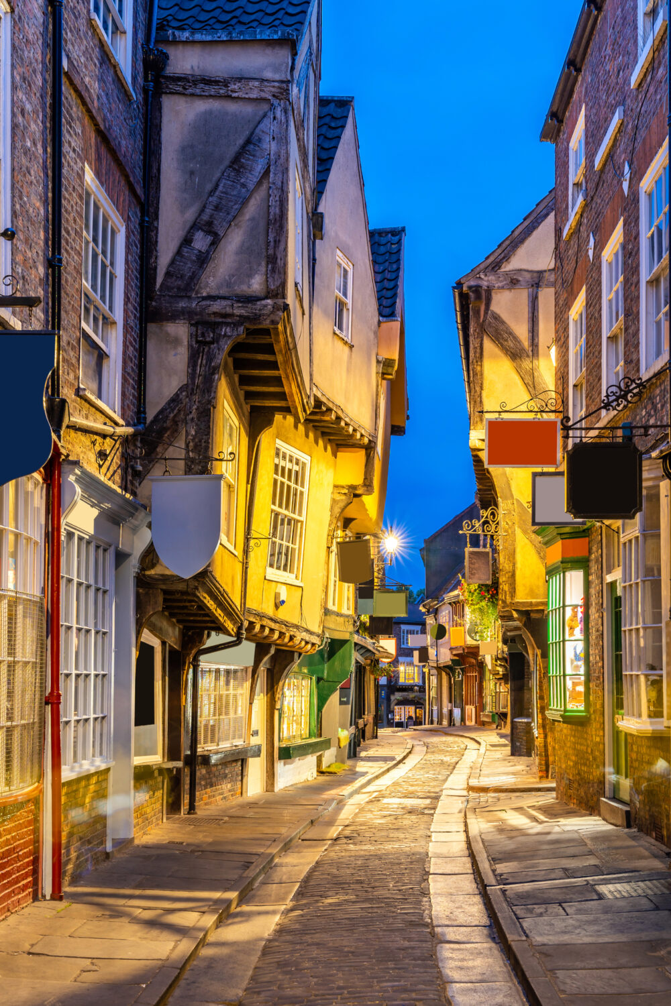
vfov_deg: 43.6
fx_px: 1258
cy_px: 503
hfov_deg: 29.9
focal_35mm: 45
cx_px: 336
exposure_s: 10
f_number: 10
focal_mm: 45
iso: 100
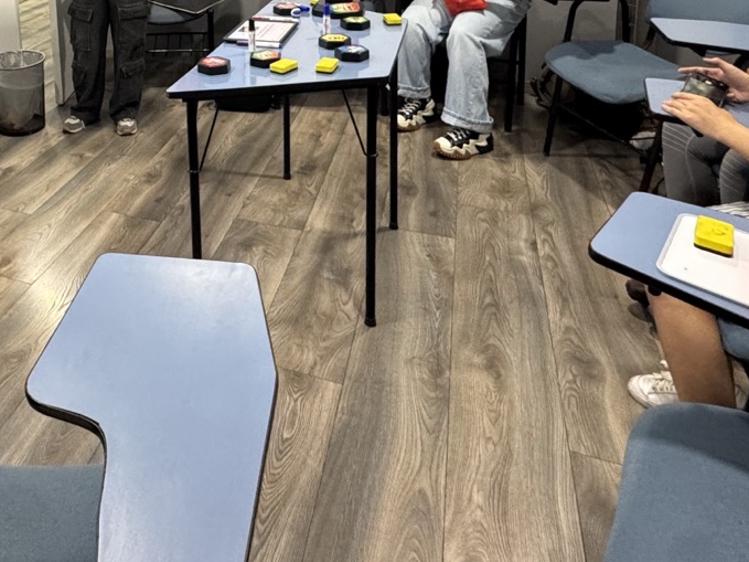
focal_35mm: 33
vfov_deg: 37.1
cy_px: -35
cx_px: 137
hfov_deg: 51.5
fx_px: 714
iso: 320
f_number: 2.2
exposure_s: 1/60
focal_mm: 2.22
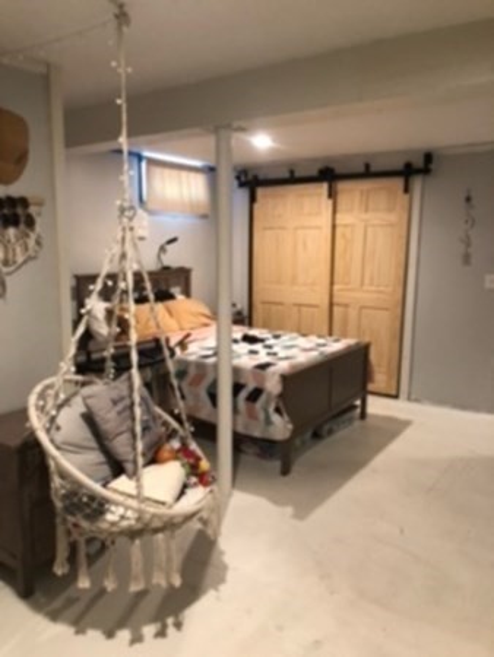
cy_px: 328
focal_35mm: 28
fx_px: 532
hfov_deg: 49.8
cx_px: 247
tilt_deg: -8.7
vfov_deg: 63.4
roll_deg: +0.1
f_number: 1.8
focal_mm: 3.99
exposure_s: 1/15
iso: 80
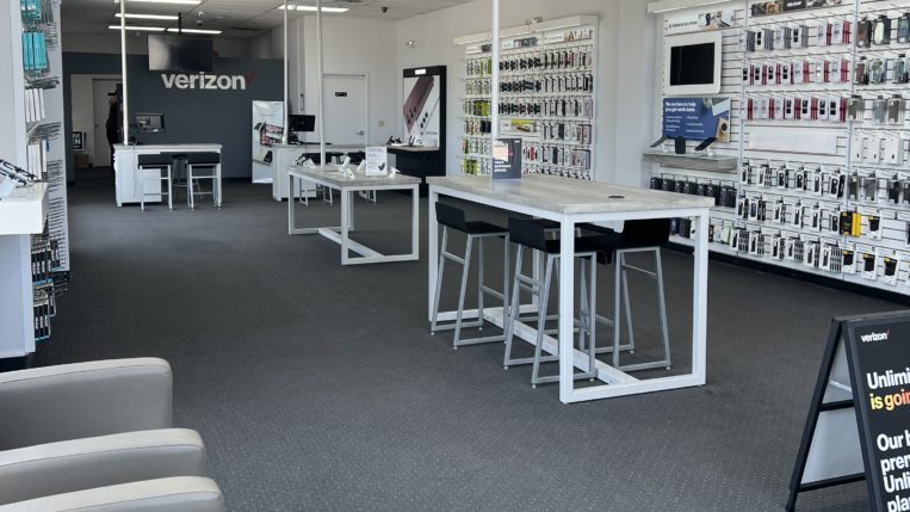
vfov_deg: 31.1
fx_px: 917
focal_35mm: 38
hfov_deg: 52.8
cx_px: 454
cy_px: 193
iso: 40
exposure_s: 1/270
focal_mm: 5.7
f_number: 1.5
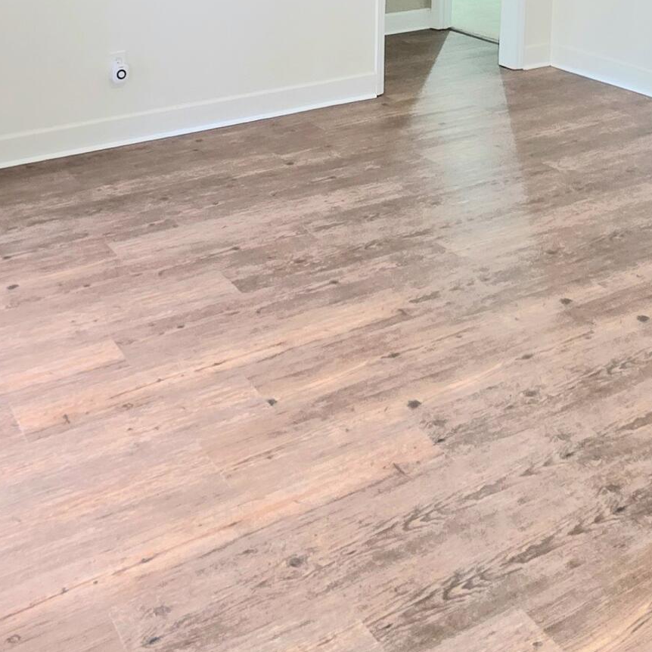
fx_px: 852
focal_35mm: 40
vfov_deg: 37.7
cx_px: 211
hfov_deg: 41.3
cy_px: 11
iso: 200
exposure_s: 1/120
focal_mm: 2.2
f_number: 1.9
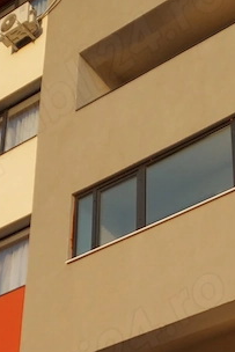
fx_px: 802
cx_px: 235
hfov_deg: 16.3
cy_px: 386
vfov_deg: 23.3
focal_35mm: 82
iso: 32
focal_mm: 5.23
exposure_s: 1/700
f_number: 1.8
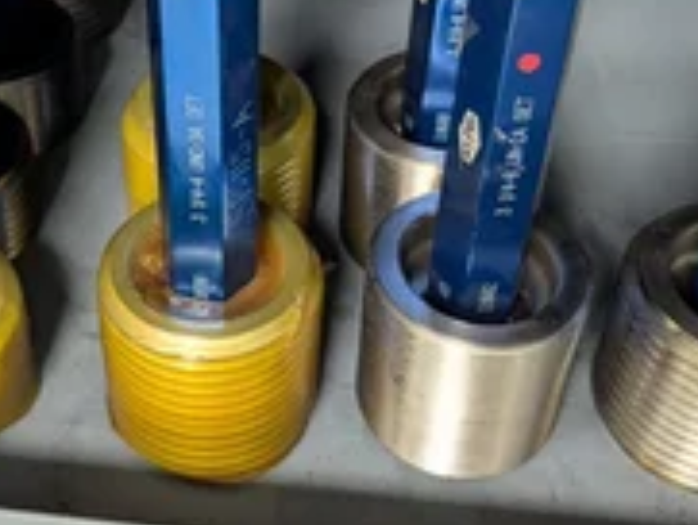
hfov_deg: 35.7
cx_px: 224
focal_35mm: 53
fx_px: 1069
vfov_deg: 27.0
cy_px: 95
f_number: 1.68
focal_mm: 6.9
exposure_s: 1/60
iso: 980
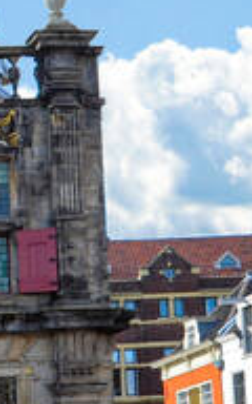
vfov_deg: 15.9
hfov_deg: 8.7
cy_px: 52
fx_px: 1429
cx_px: -448
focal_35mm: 130
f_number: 18
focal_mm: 24
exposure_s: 1/160
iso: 1000
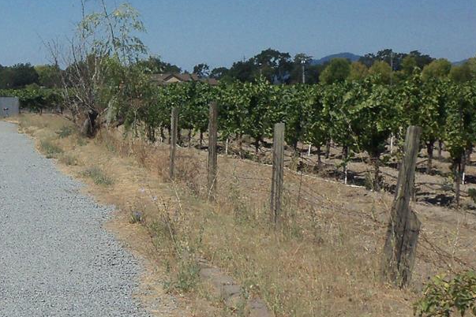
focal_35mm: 88
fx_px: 1163
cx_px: -21
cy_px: 110
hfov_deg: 22.1
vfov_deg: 15.5
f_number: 8.8
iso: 80
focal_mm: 5.7
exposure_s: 1/400
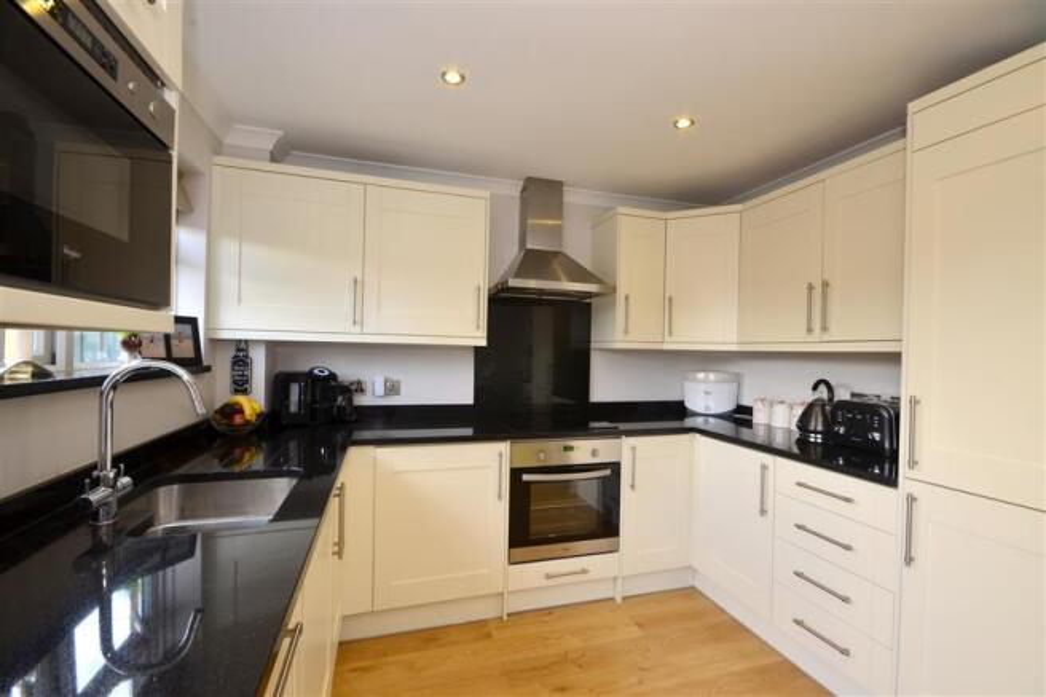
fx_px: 436
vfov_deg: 77.3
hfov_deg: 100.4
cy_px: 348
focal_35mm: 15
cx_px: 523
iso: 200
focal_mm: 10
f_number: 11
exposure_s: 1/5
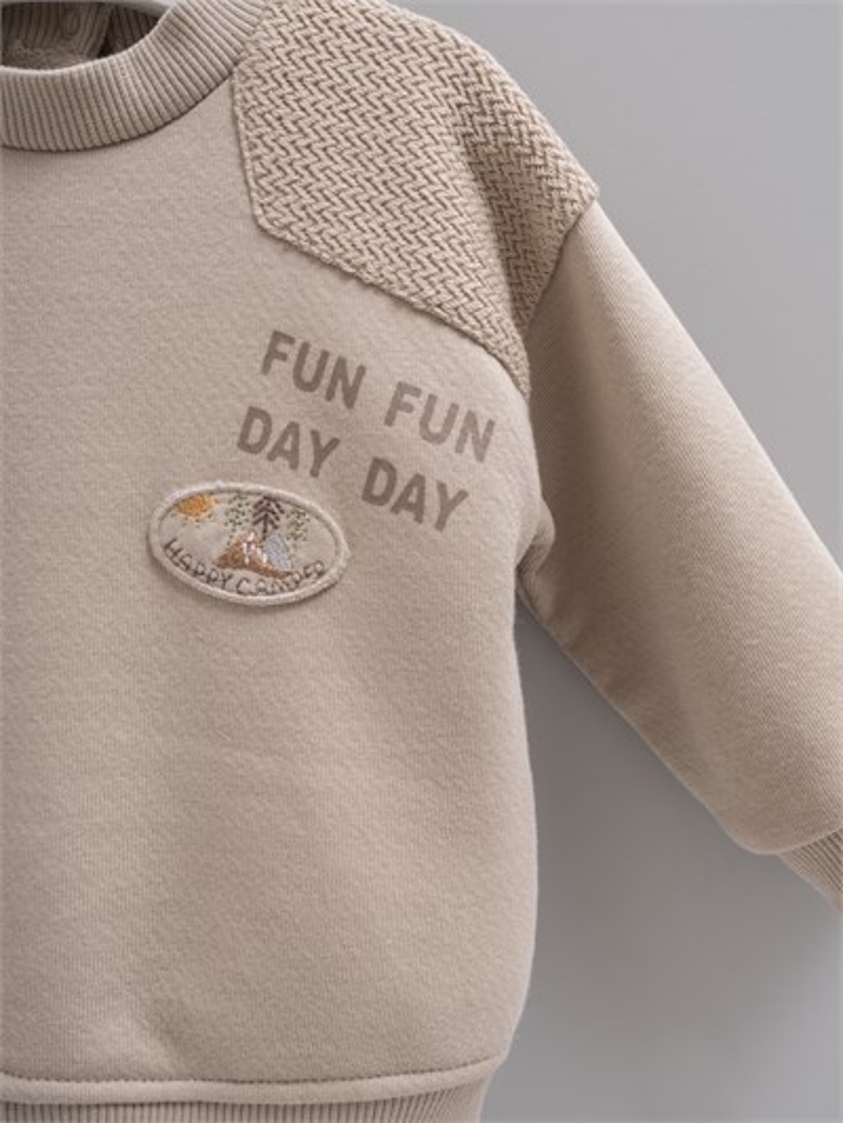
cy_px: 562
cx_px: 422
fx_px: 909
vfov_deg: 63.4
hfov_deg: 49.8
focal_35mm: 28
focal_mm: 35
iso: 100
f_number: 8
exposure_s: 1/125
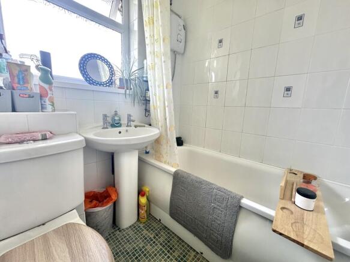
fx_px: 142
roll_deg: -2.3
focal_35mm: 14
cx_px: 175
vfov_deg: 85.7
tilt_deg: -10.1
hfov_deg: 102.1
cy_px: 131
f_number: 2.2
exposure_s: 1/99
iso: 100
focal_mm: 2.22
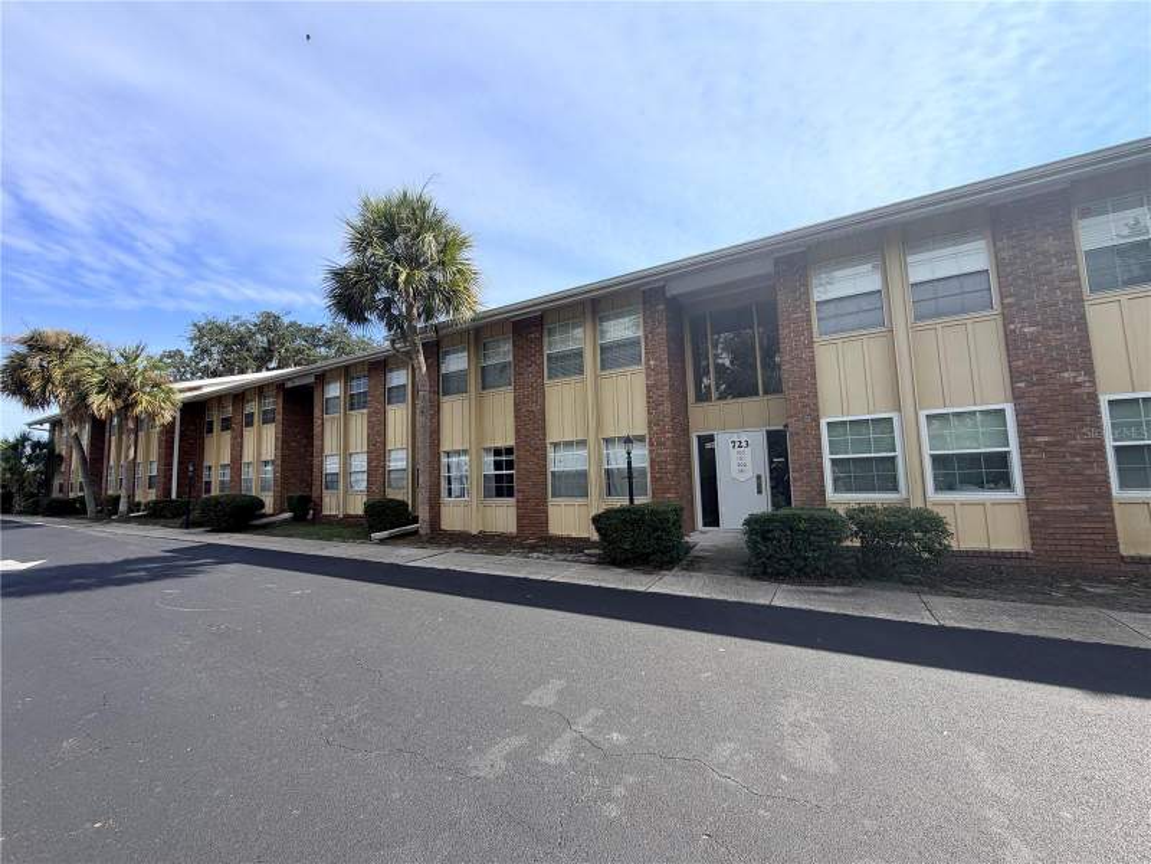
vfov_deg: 85.7
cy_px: 432
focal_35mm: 14
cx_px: 576
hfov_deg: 102.1
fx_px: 466
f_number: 2.2
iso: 25
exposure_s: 1/770
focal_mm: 2.22
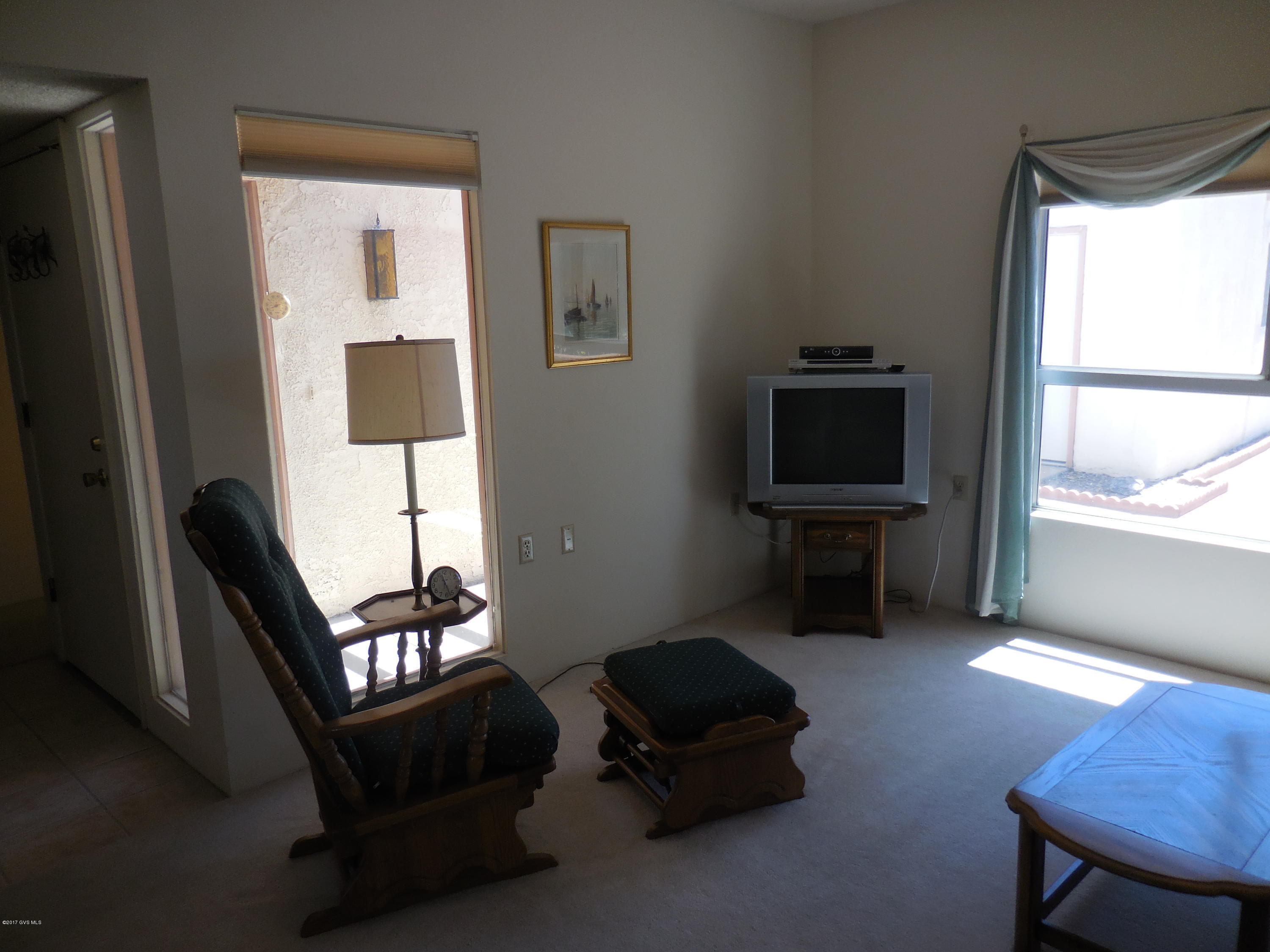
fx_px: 917
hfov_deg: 69.4
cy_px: 476
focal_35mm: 25
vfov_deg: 54.9
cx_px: 635
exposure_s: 1/250
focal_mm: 4.5
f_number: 3.3
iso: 125
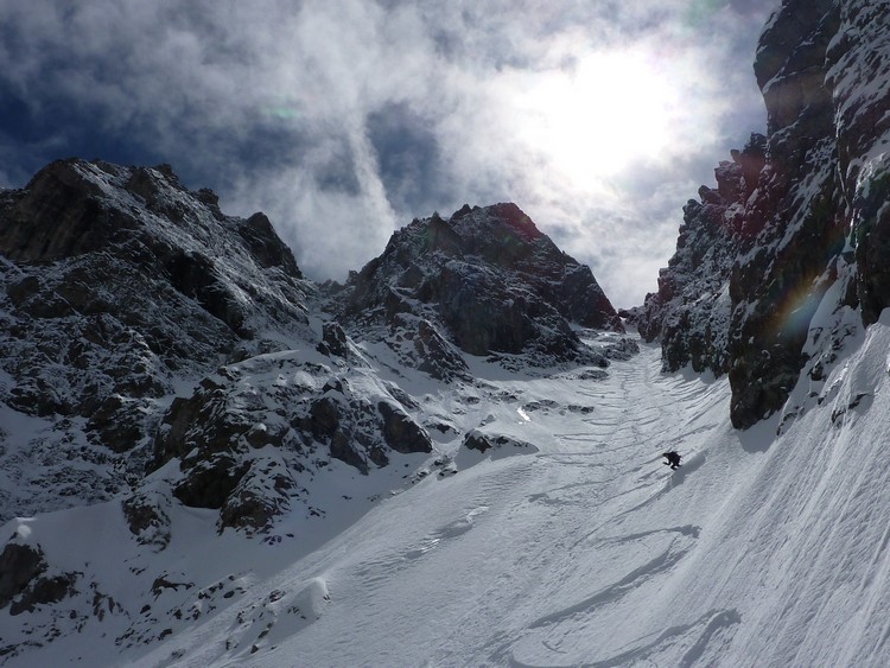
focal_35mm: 34
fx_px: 874
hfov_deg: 53.9
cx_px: 445
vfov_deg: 41.8
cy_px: 334
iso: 80
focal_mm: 4.7
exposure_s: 1/2000
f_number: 6.3
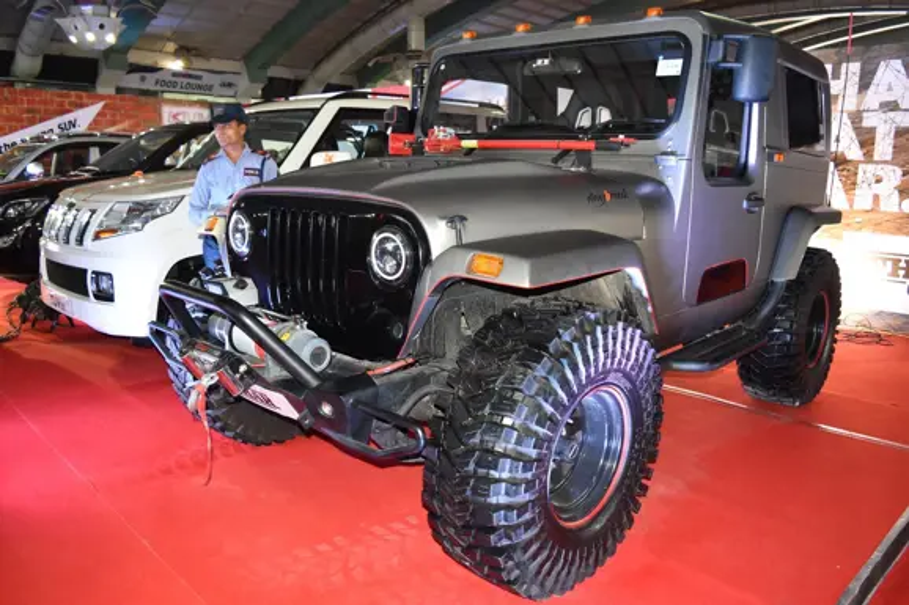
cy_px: 302
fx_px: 682
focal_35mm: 27
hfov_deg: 67.4
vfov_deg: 47.9
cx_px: 454
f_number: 4.5
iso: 800
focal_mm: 18
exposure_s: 1/80
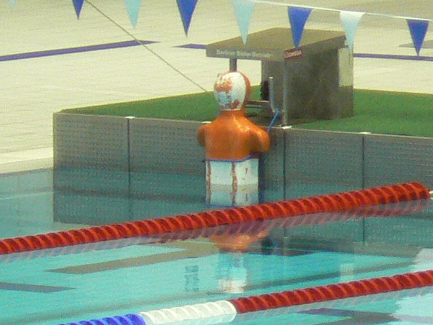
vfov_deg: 1.7
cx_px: 368
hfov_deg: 2.3
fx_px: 10924
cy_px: 85
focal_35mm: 873
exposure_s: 1/80
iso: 200
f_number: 3.3
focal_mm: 39.5
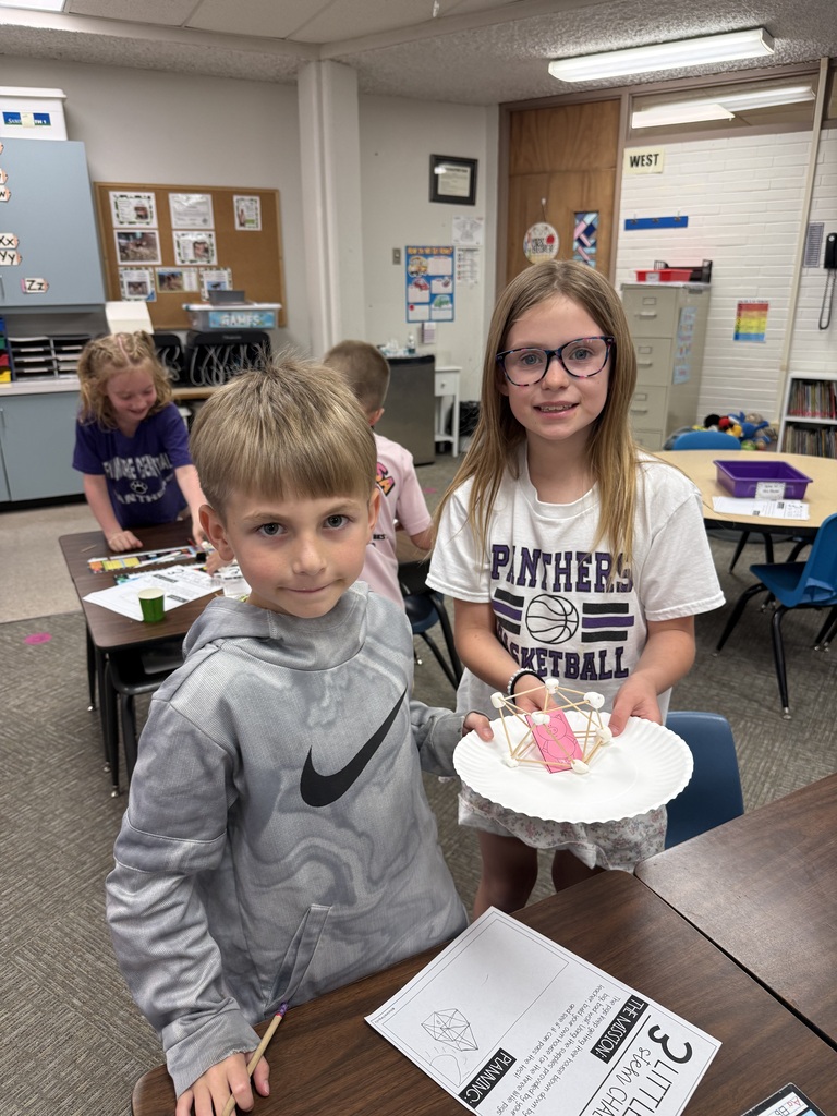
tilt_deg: -18.5
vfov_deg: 71.6
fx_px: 774
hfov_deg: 56.8
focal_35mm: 24
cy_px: 558
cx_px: 418
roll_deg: +0.8
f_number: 1.78
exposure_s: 1/159
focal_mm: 6.76
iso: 160
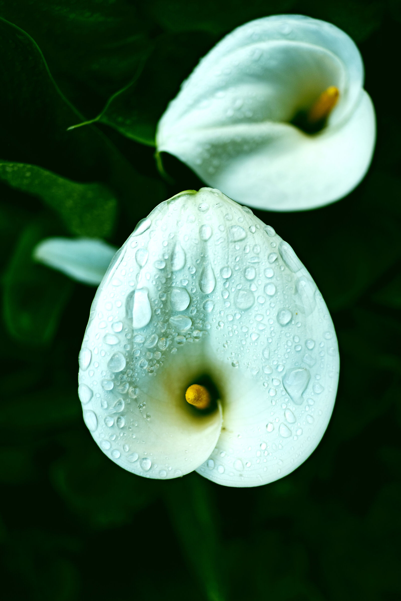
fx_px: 467
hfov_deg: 46.4
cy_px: 300
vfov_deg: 65.5
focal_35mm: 28
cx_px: 200
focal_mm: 28
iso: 100
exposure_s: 1/160
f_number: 3.2
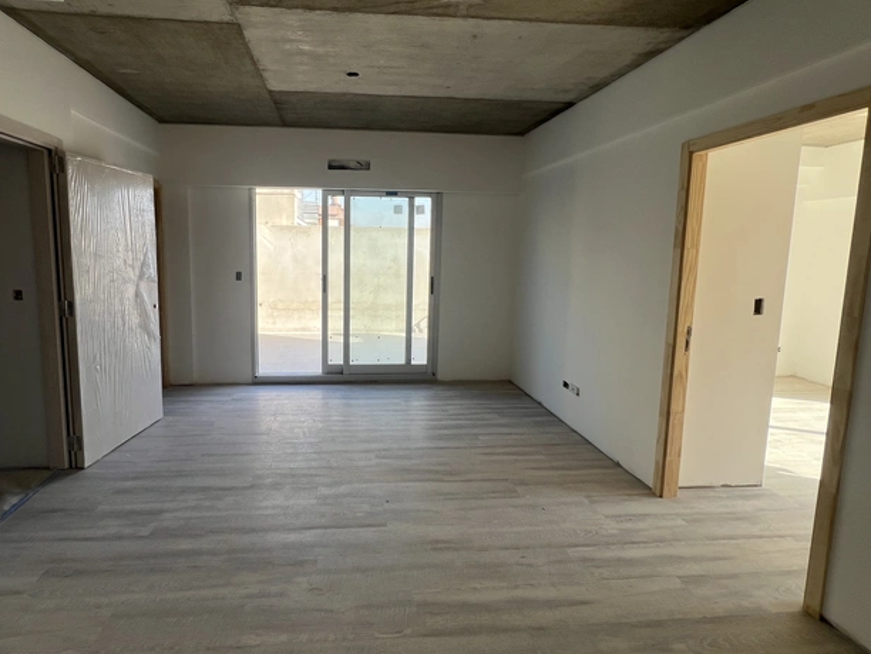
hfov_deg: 90.4
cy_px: 298
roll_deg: -0.4
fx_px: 428
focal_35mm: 17
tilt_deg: -5.9
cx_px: 373
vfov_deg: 74.6
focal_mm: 1.57
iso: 32
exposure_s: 1/291
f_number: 1.8
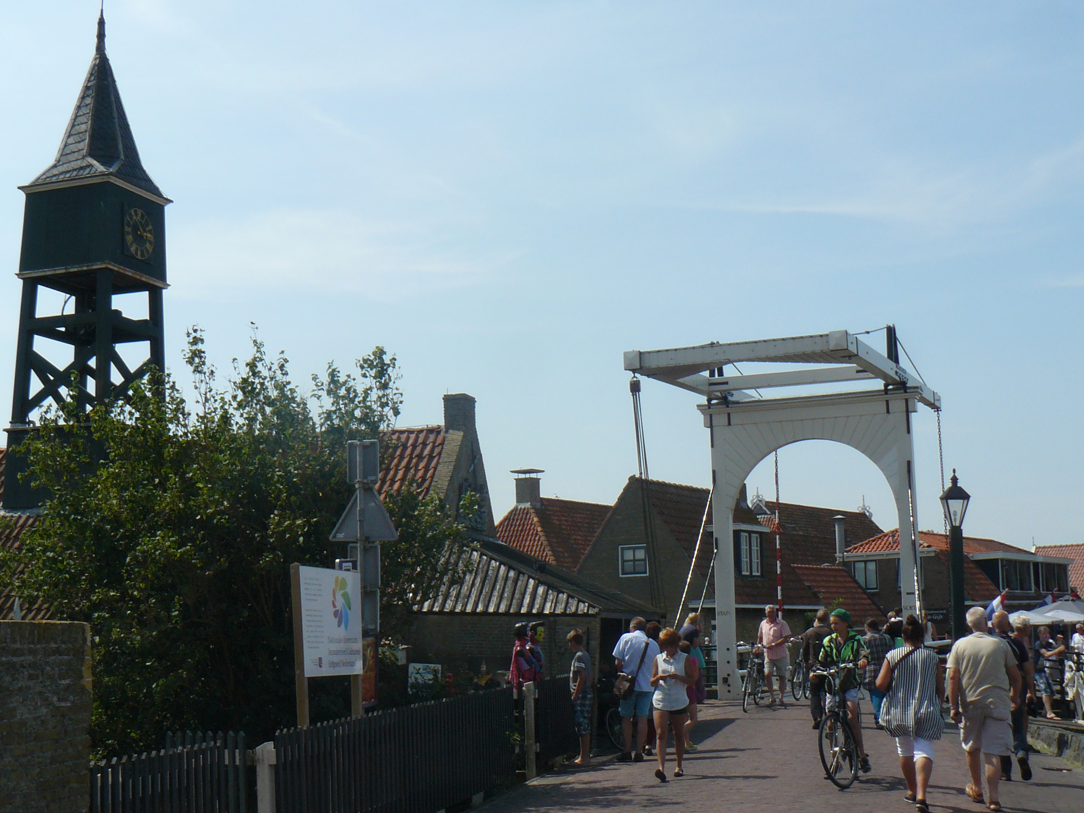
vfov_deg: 30.3
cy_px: 403
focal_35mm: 48
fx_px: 1503
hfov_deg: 39.4
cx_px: 405
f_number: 6.3
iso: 100
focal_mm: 6
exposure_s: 1/500
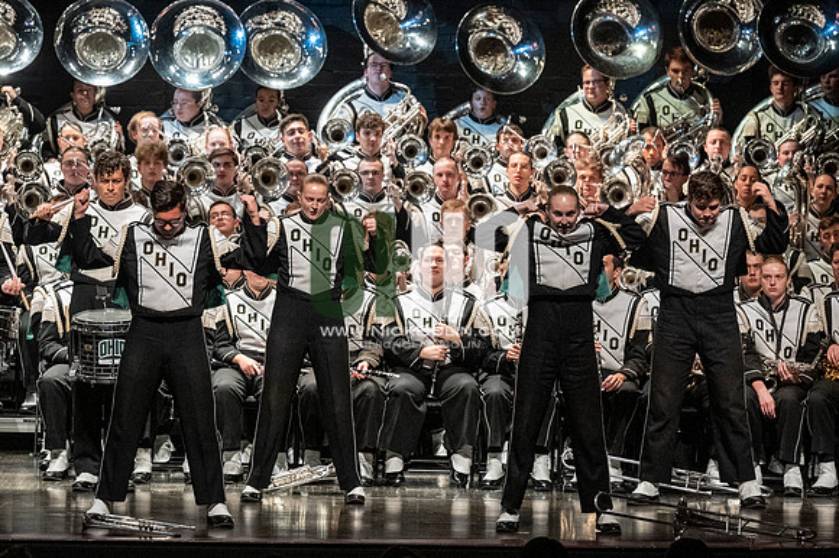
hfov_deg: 9.5
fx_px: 5054
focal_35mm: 217
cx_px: 420
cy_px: 279
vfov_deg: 6.3
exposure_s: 1/500
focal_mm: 145
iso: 4000
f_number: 4
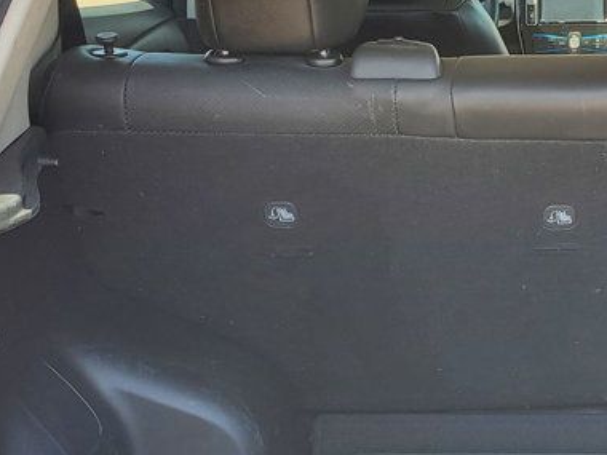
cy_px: 278
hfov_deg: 26.9
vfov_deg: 21.0
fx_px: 1227
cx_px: 532
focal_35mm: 70
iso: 50
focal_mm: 4.3
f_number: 2.4
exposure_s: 1/195
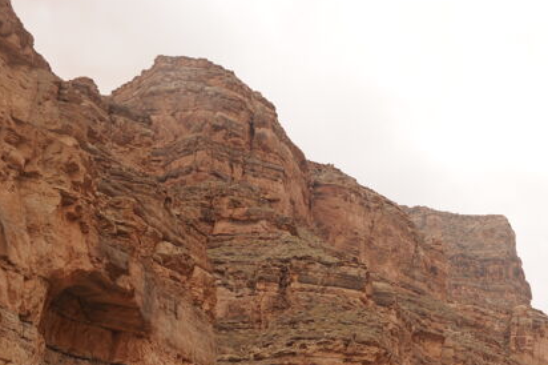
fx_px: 1034
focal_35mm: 68
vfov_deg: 19.6
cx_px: 442
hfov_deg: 29.0
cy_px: 324
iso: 200
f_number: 5
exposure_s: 1/400
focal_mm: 35
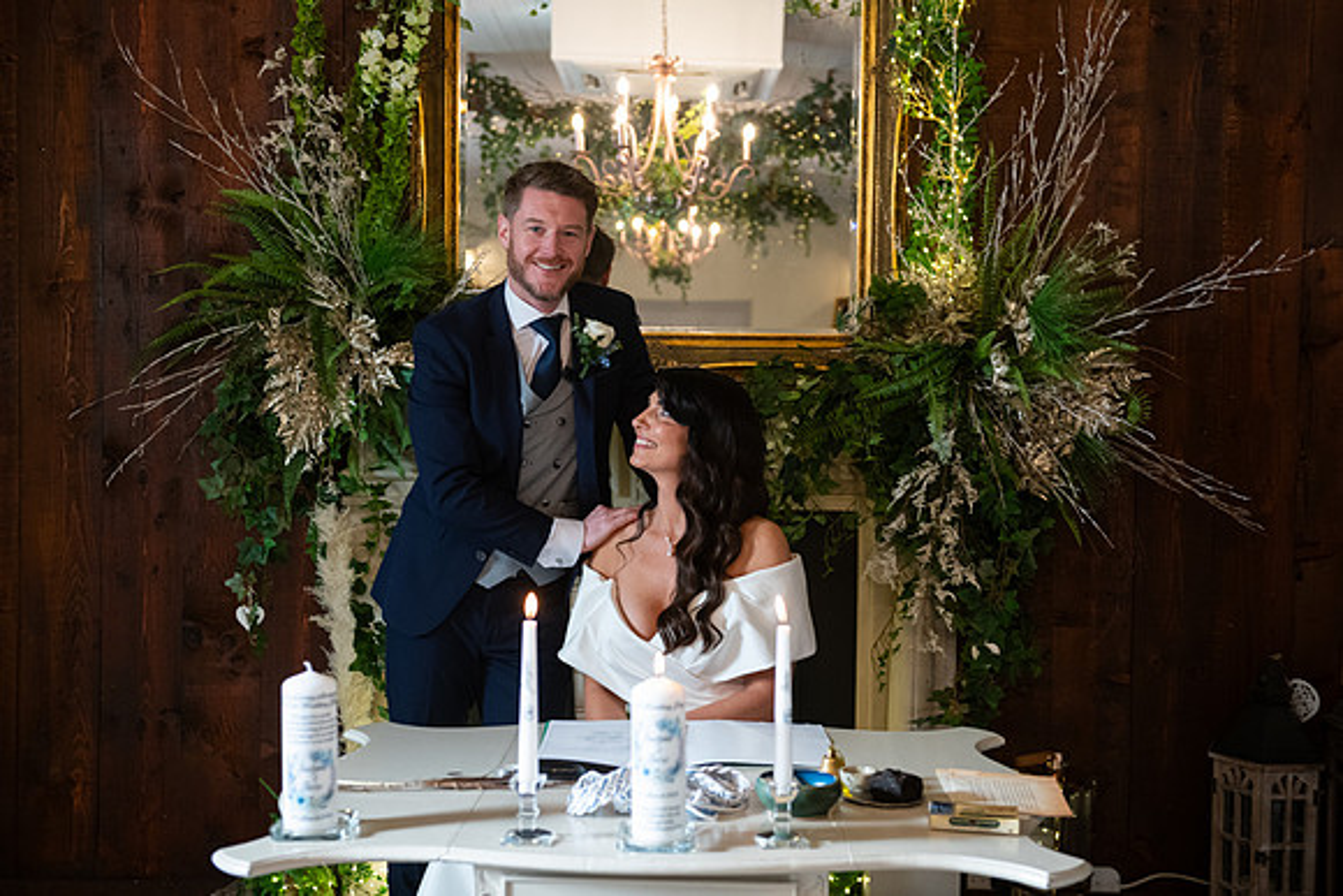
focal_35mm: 45
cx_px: 672
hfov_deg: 43.6
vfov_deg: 29.9
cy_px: 448
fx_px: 1679
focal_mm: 45
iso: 1000
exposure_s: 1/160
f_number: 3.5
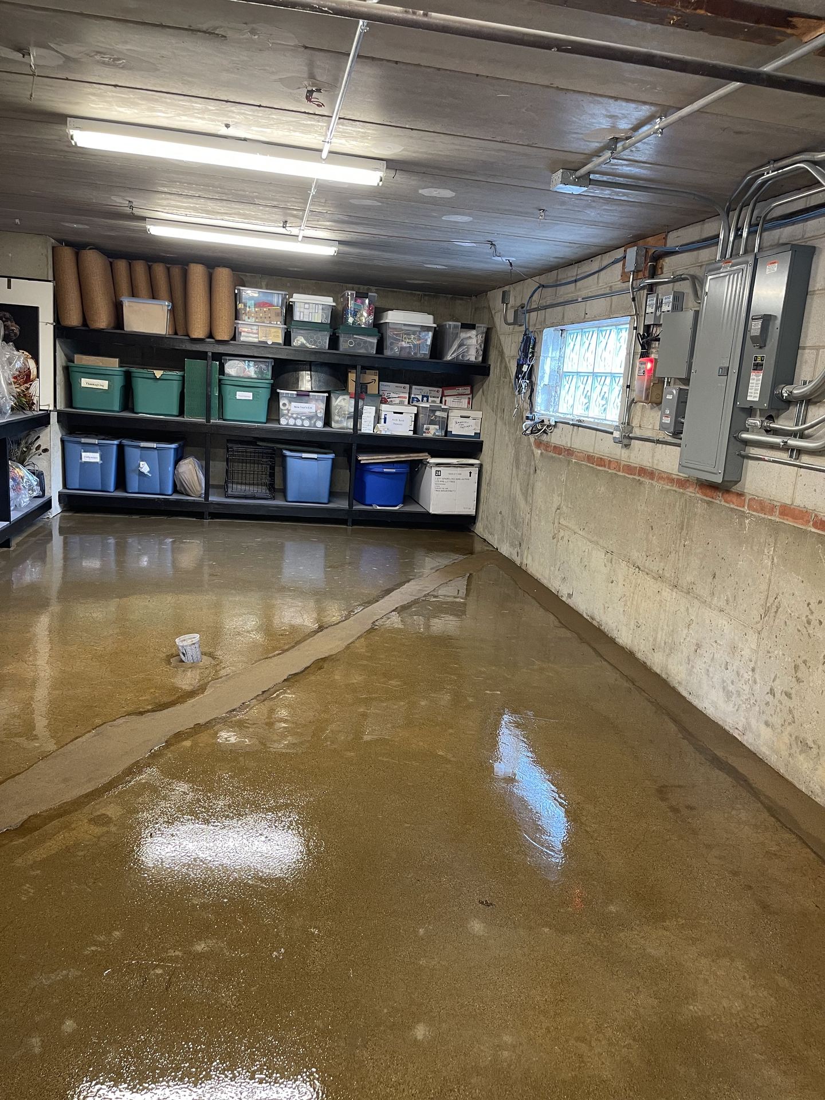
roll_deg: -4.6
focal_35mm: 26
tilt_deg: -11.4
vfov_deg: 67.3
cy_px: 550
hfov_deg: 53.1
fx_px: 826
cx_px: 412
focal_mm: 5.1
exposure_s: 1/60
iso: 160
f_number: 1.6
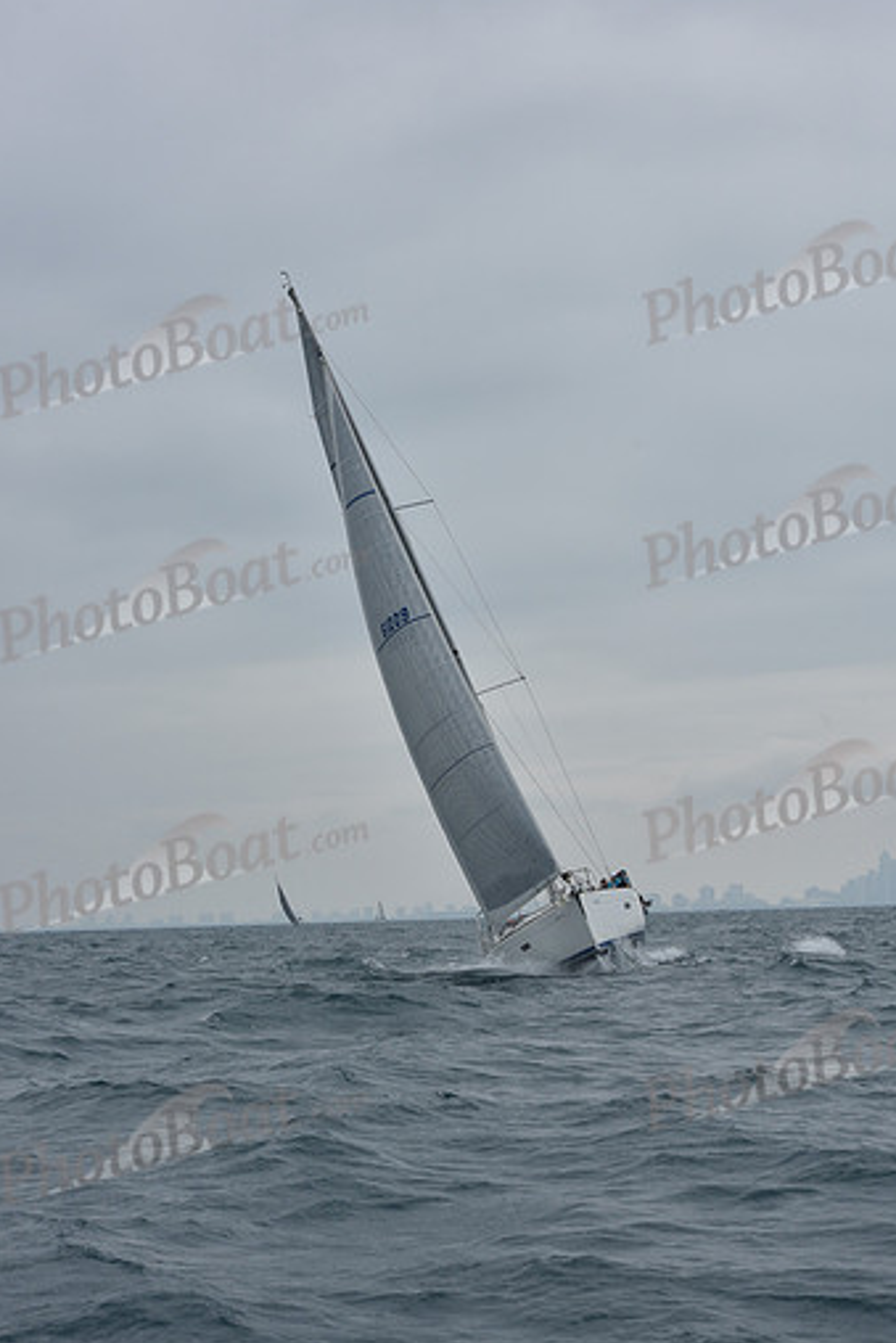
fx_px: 2984
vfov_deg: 25.4
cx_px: 506
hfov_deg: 17.1
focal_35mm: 80
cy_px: 695
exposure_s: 1/800
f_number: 8
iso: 250
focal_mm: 70
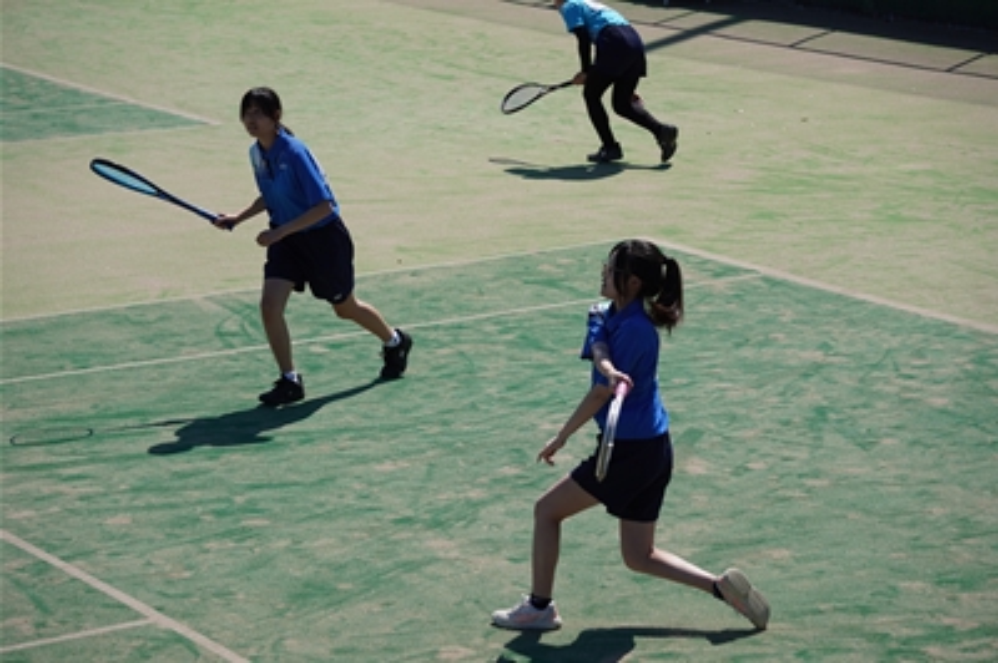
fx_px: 3448
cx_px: 499
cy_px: 332
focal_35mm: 124
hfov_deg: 16.5
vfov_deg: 11.0
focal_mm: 83
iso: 100
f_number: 5.6
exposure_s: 1/1000
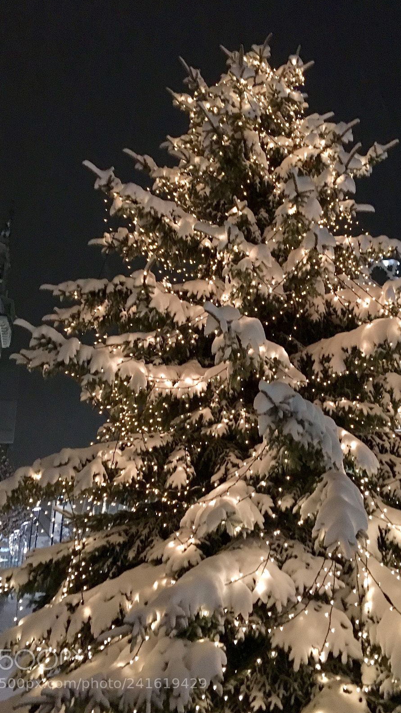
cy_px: 358
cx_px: 241
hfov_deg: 36.5
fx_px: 605
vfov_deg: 61.0
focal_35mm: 32
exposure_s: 1/17
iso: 250
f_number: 2.2
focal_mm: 4.15
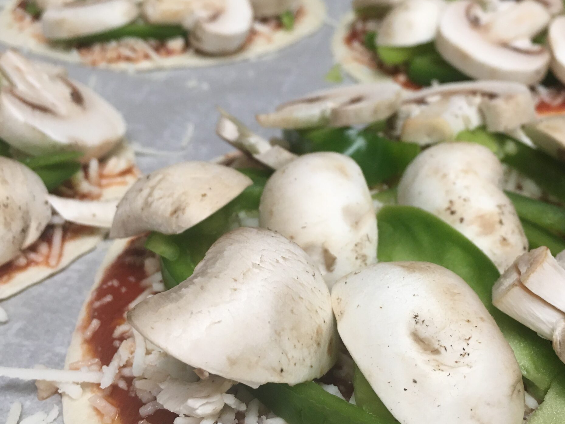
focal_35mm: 40
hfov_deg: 46.7
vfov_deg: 35.9
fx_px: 653
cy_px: 183
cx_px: 316
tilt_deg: -29.5
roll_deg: -3.3
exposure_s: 1/30
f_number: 2.2
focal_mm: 4.15
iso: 40
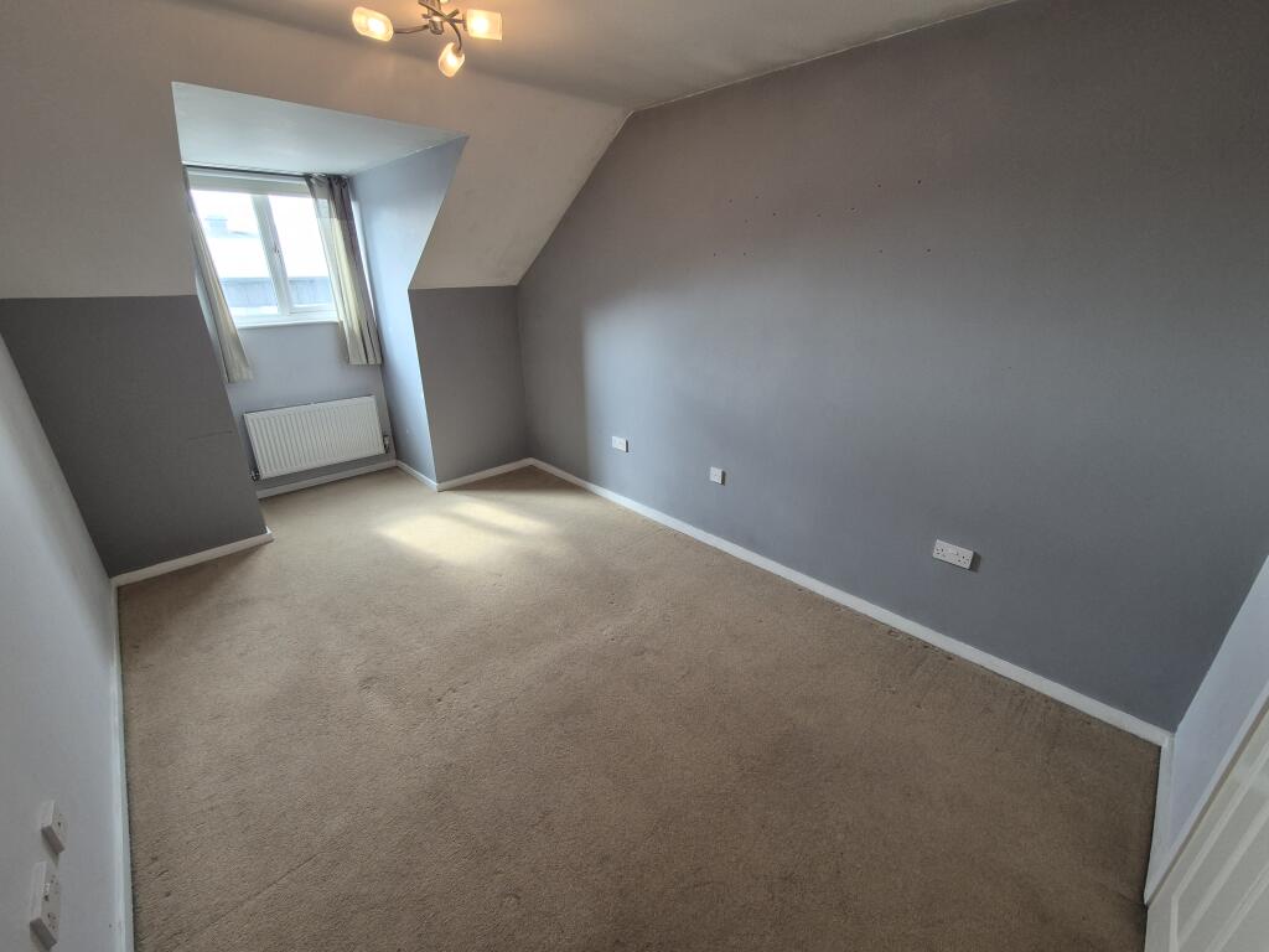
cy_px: 476
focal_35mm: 13
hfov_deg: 106.2
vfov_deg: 89.9
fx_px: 477
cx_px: 634
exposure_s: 1/50
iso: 160
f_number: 2.2
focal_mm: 2.2
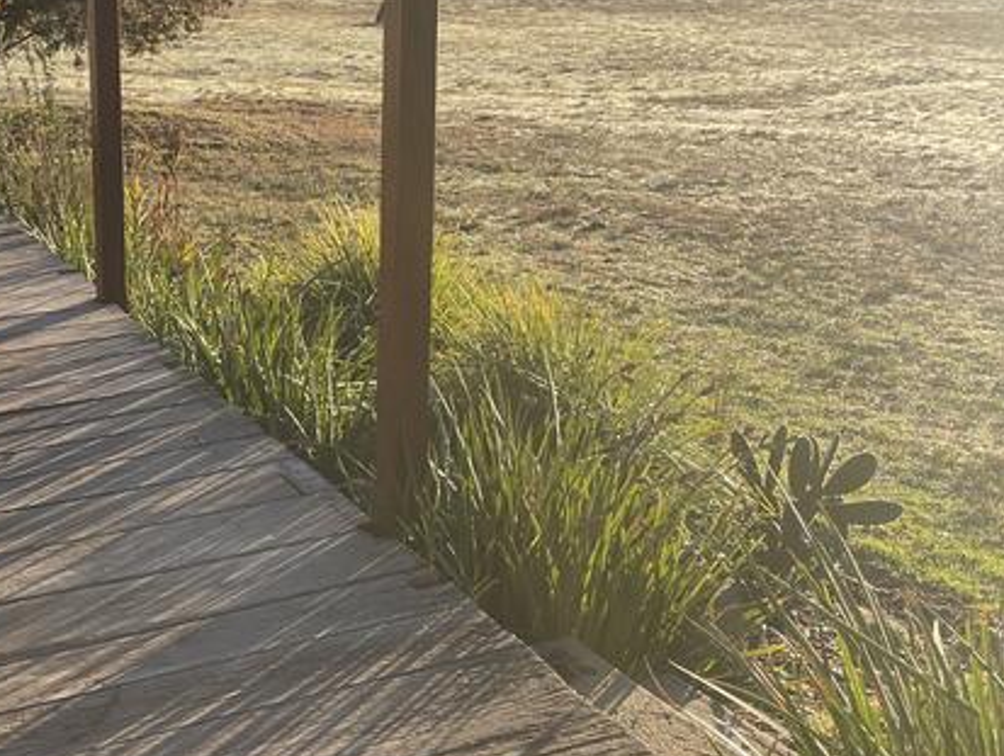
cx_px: 255
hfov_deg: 46.2
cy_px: 266
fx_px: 1133
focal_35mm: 39
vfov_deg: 36.6
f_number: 1.6
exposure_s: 1/1135
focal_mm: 4.2
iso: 32
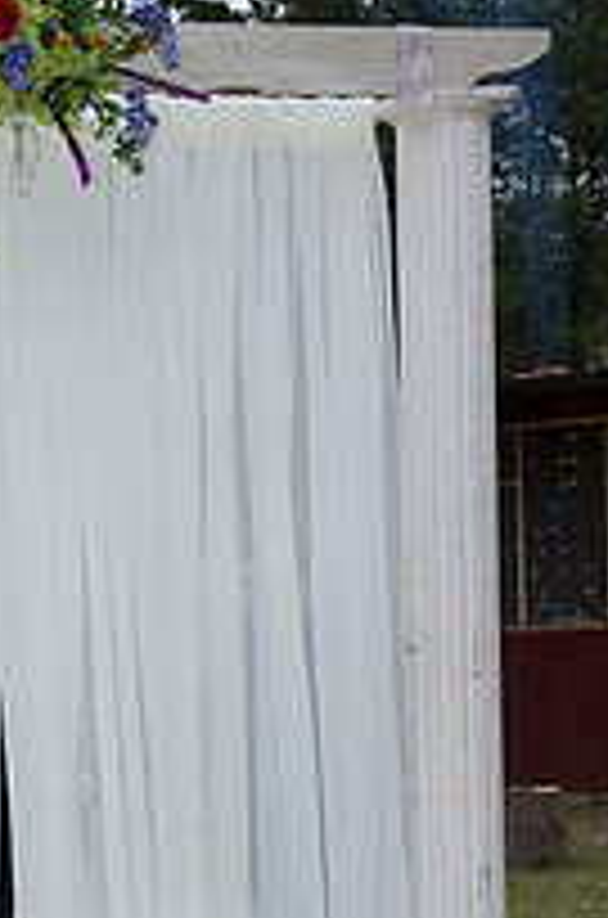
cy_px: 706
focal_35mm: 84
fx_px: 2139
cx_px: 61
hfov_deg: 16.0
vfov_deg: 23.9
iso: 800
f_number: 8
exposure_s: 1/160
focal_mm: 38
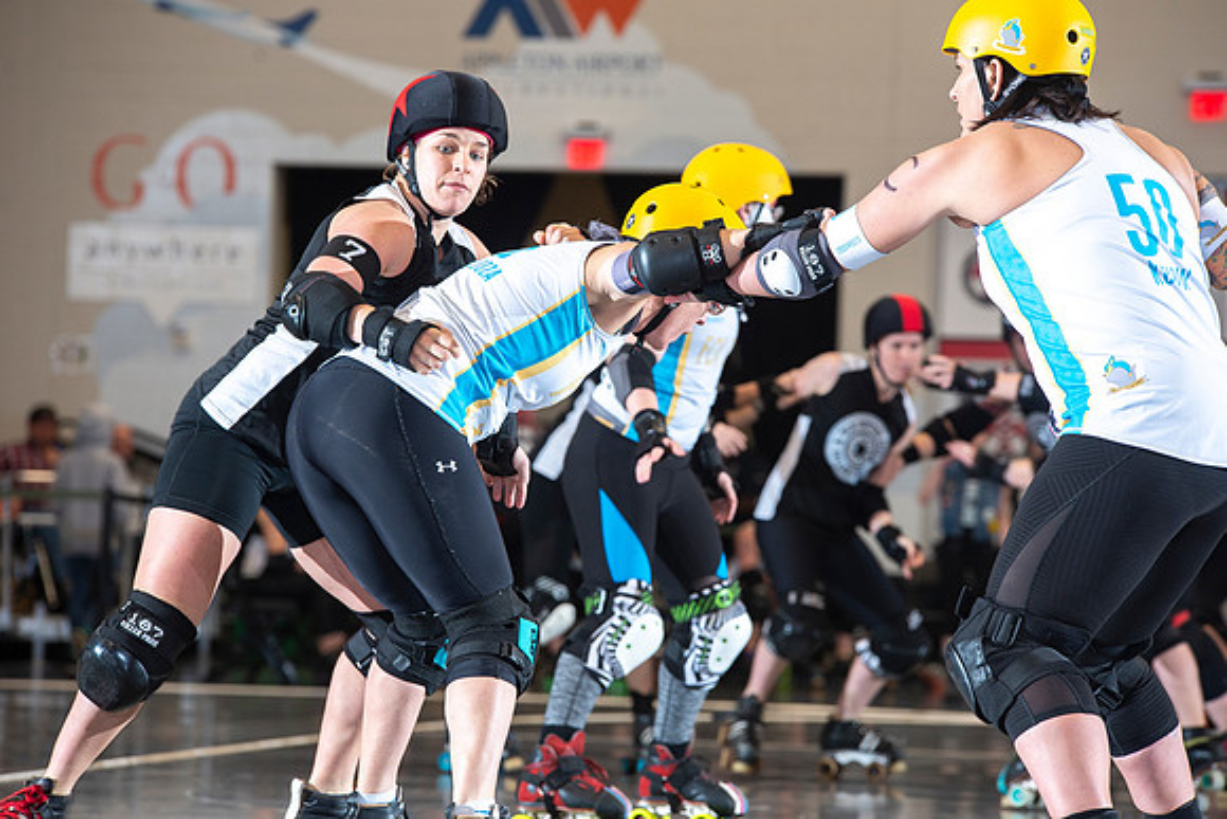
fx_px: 6307
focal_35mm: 185
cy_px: 410
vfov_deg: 7.4
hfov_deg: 11.1
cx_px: 614
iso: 500
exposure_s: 1/160
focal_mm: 185
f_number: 5.6
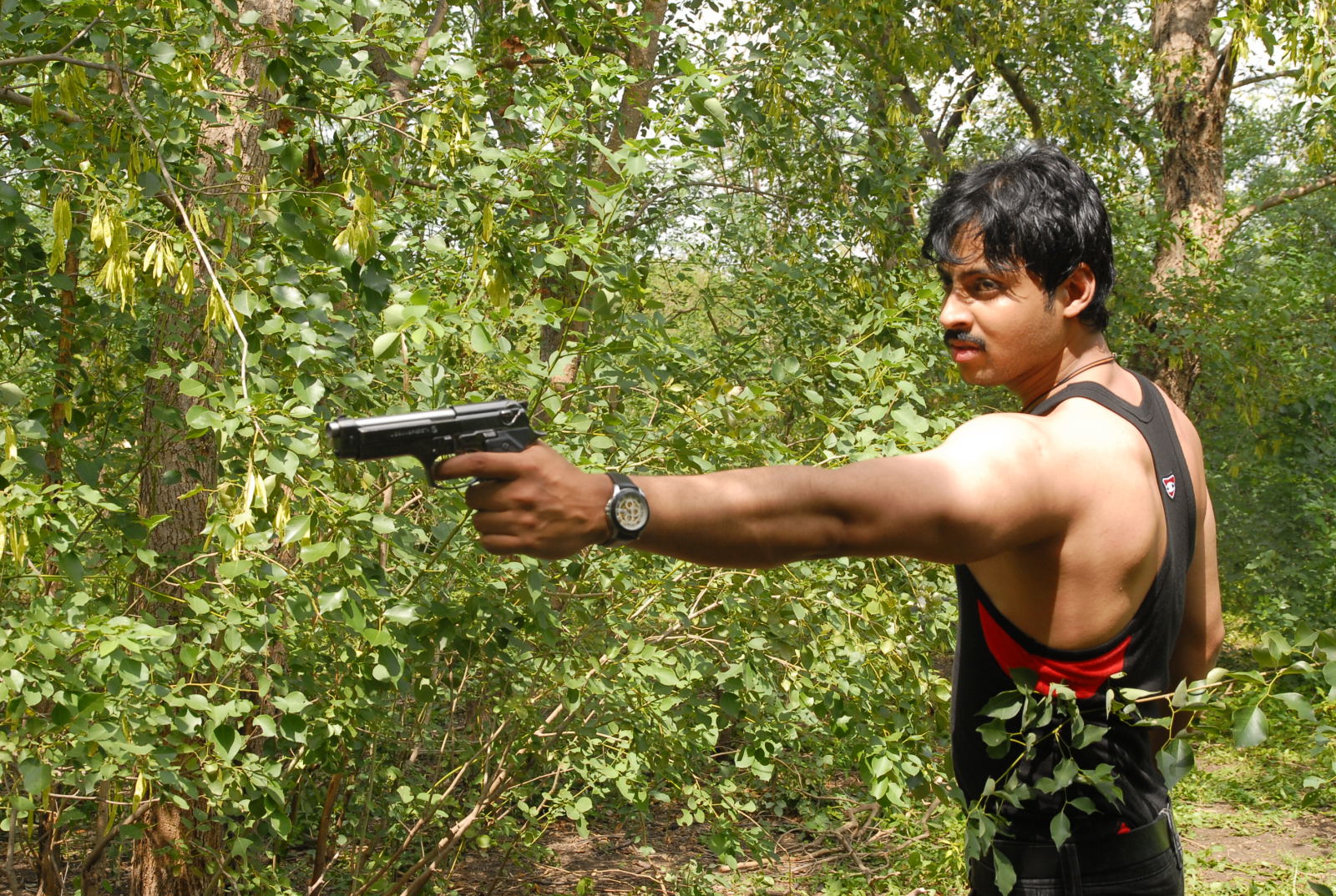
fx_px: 2120
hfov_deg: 35.0
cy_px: 448
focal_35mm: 57
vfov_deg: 23.9
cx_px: 668
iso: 250
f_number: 9
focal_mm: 38
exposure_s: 1/125
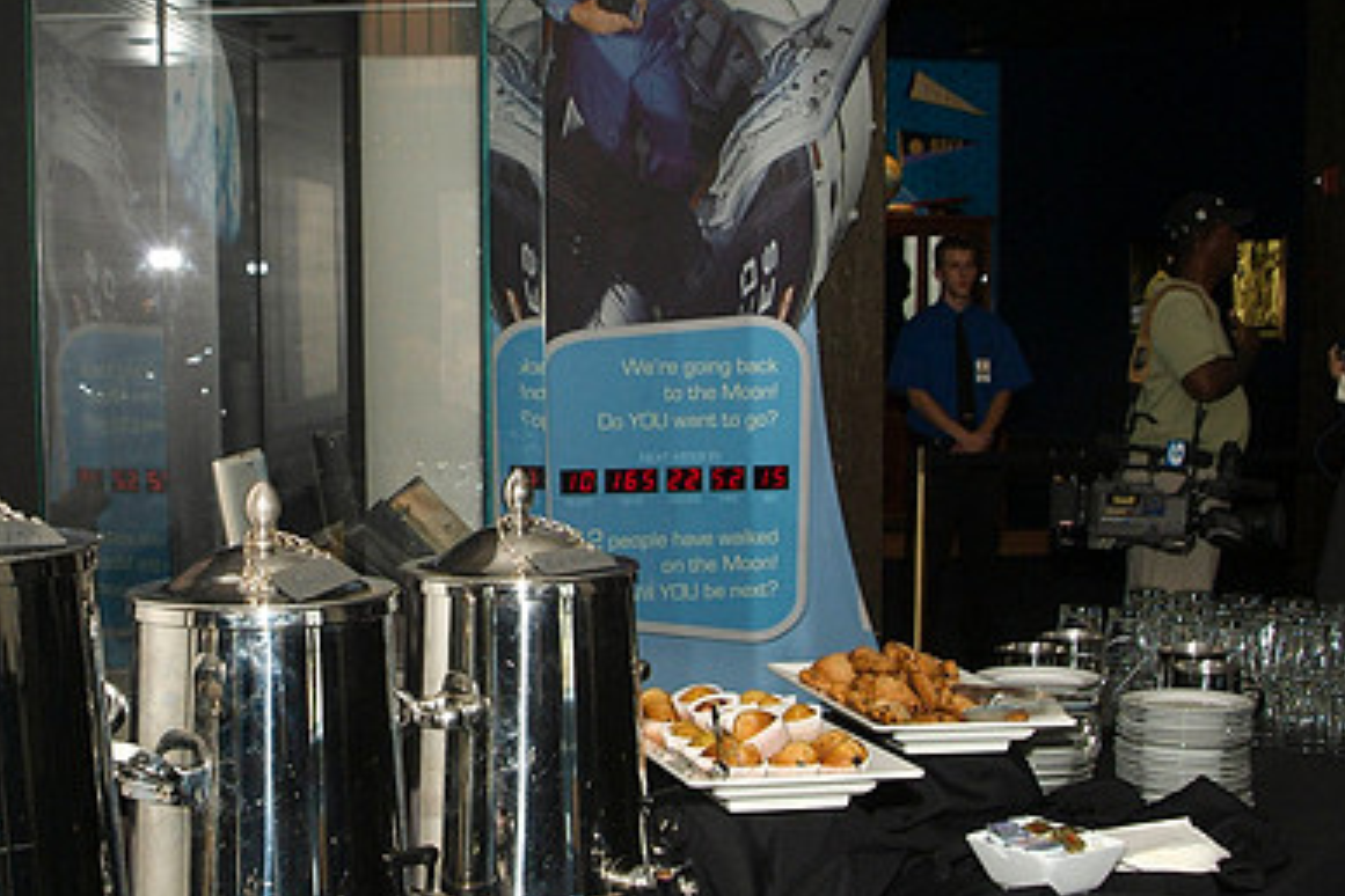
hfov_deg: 36.8
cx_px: 553
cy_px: 526
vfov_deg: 25.0
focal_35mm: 54
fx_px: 2017
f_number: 9.5
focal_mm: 24
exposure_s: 1/90
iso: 800
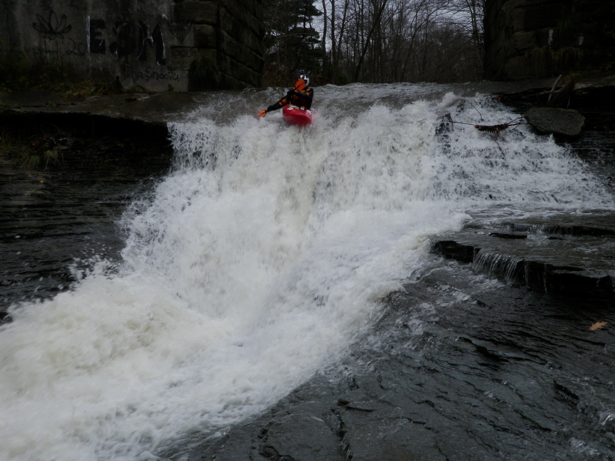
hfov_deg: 51.4
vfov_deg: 39.7
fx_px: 640
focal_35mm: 36
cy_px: 230
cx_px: 308
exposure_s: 1/100
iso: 50
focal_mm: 6.53
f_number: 6.3
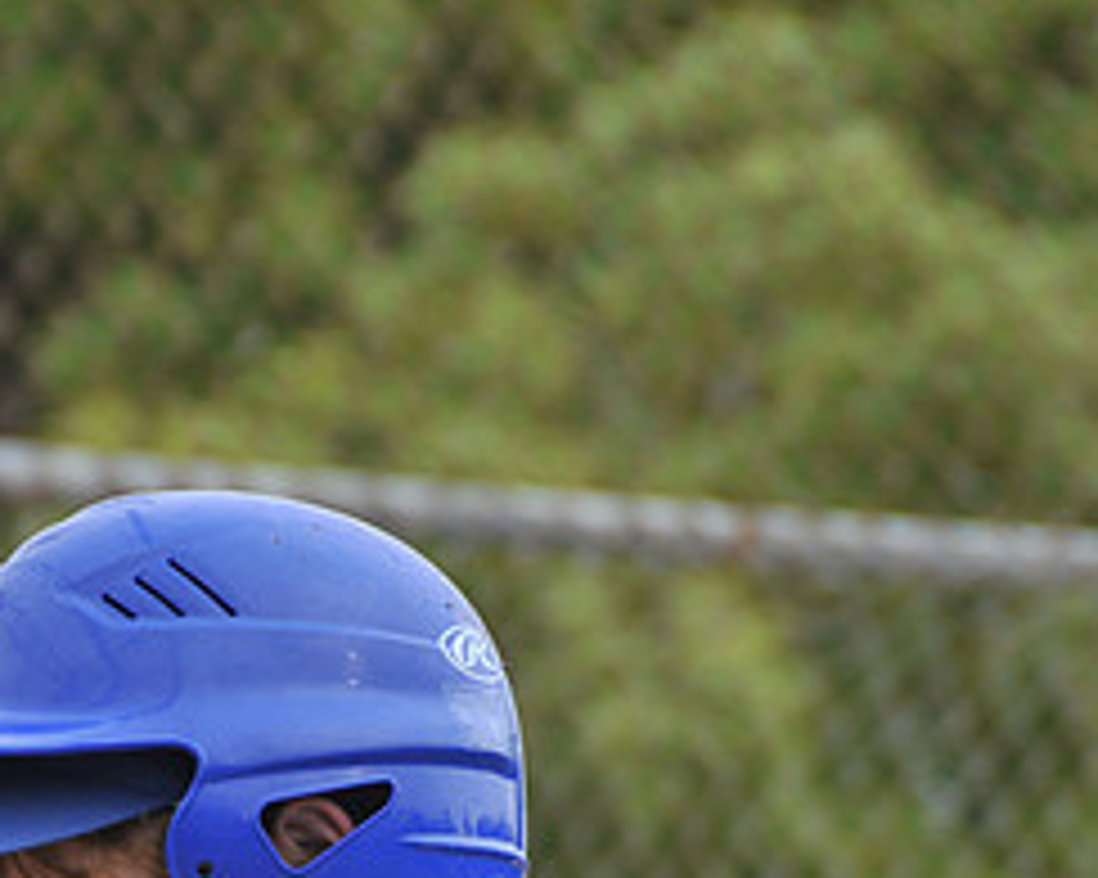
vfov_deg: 2.3
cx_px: 279
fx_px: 21732
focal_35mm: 669
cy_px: 835
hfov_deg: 2.9
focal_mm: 200
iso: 200
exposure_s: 1/250
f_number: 5.6
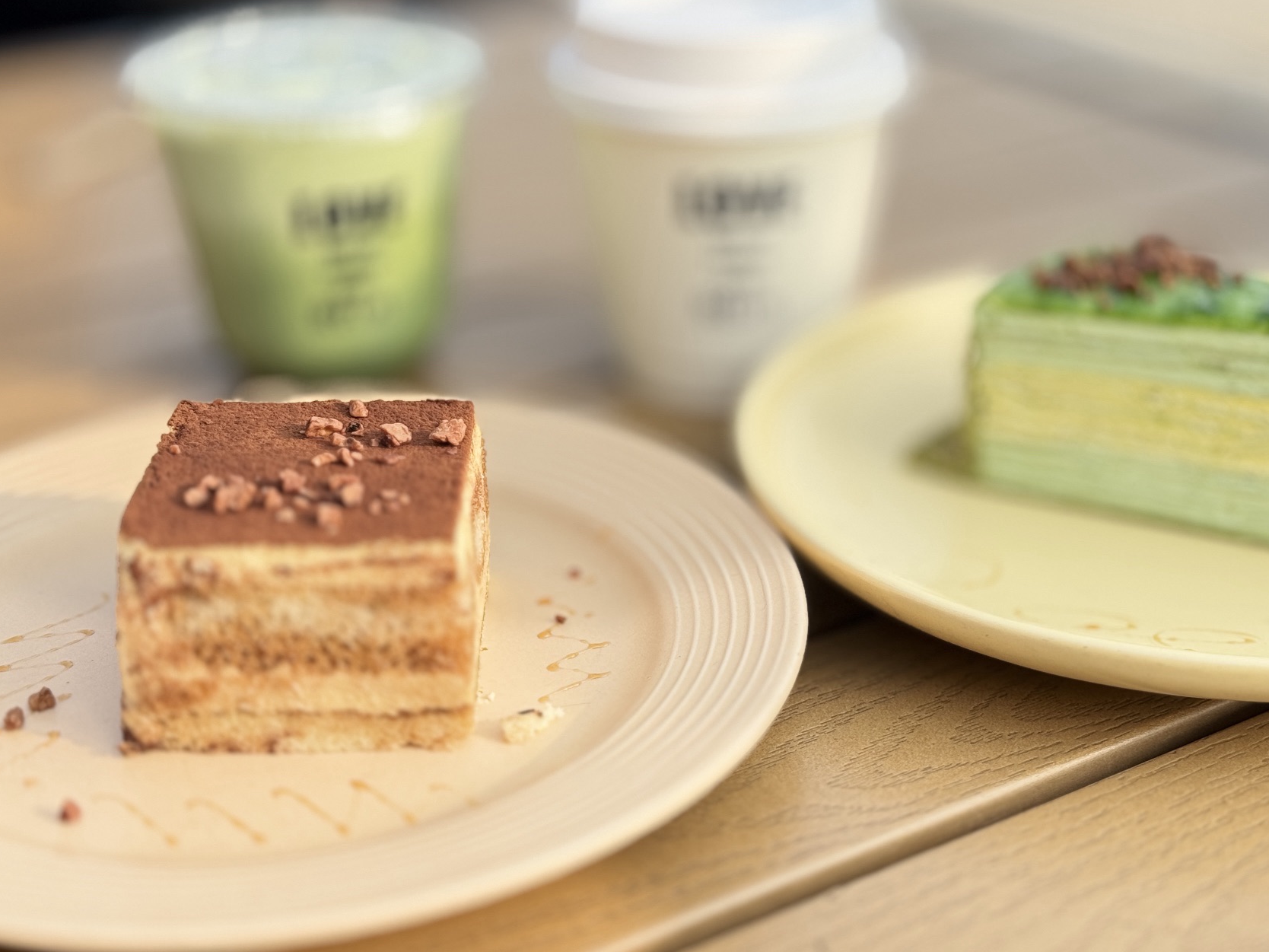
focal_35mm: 58
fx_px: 2126
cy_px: 438
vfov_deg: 25.2
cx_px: 737
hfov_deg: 33.2
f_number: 1.78
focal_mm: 6.86
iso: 64
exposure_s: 1/685
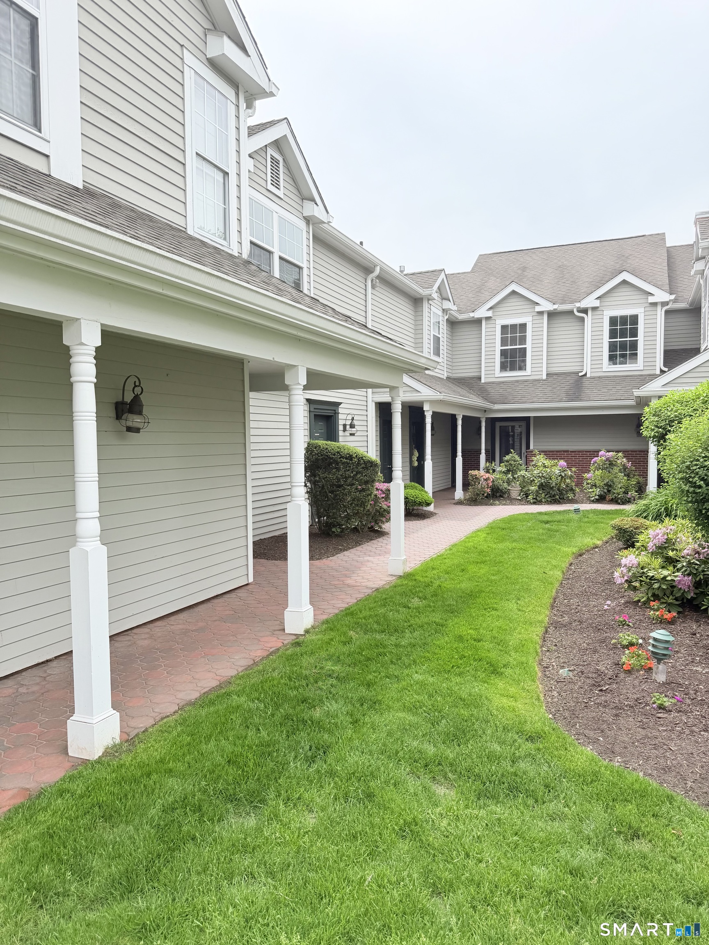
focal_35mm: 24
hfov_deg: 56.8
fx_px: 655
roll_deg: +0.0
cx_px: 354
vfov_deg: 71.6
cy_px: 472
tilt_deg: -3.0
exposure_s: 1/3425
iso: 100
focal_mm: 6.76
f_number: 1.78
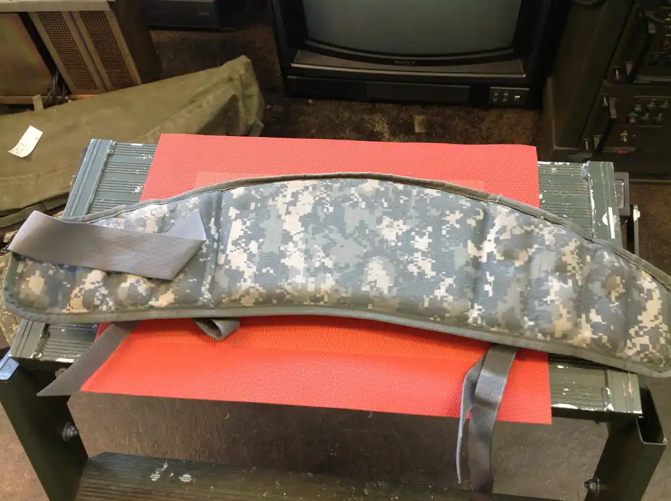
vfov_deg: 40.6
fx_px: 677
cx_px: 336
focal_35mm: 35
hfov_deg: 52.7
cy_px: 250
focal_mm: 4.28
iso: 80
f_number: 2.4
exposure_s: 1/15
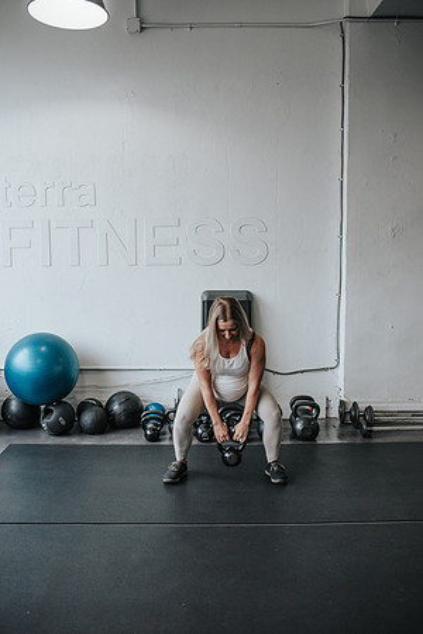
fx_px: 617
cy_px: 317
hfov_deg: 37.9
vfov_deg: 54.4
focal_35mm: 35
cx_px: 212
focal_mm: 35
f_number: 3.2
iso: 800
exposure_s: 1/250
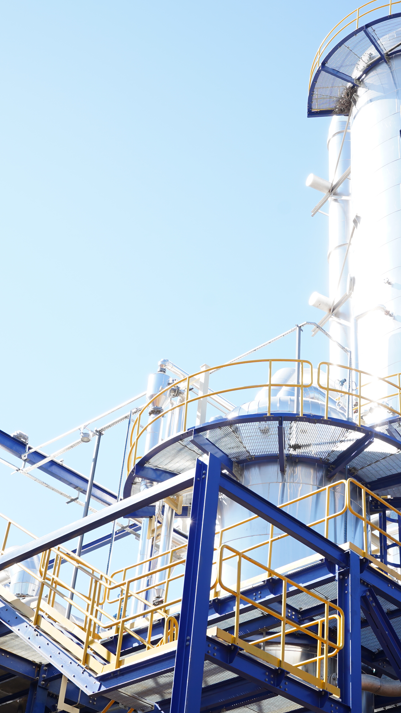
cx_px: 319
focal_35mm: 56
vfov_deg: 37.2
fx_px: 1058
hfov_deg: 21.2
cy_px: 355
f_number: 7.1
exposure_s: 1/160
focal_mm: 35
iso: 200
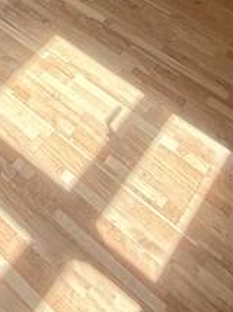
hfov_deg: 19.3
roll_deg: +0.3
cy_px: -238
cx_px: -112
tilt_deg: -20.7
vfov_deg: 20.8
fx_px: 603
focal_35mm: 67
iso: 50
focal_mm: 2.22
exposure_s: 1/111
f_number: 2.2
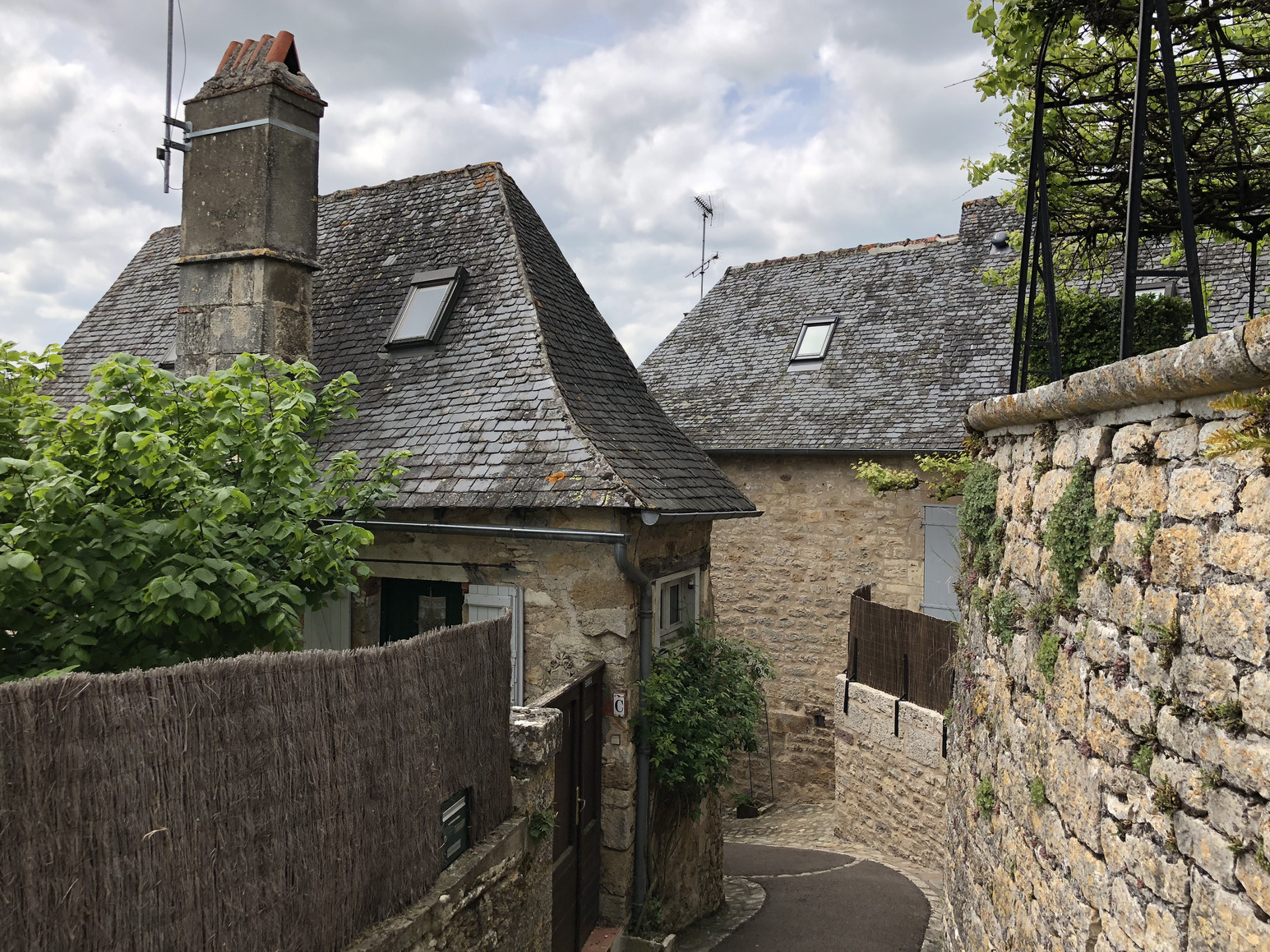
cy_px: 462
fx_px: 1064
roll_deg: -0.6
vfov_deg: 48.2
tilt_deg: +0.5
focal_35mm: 29
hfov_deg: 61.7
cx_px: 627
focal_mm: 4
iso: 20
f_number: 1.8
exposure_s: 1/1548
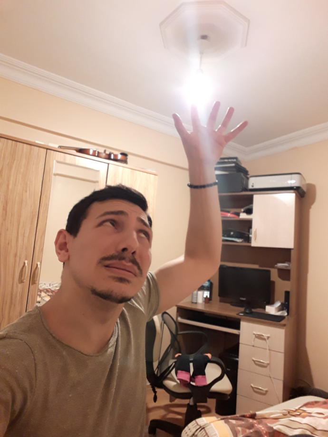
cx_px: 164
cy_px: 218
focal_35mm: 24
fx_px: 303
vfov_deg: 71.6
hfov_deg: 56.8
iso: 200
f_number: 1.9
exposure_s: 1/25
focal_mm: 2.53
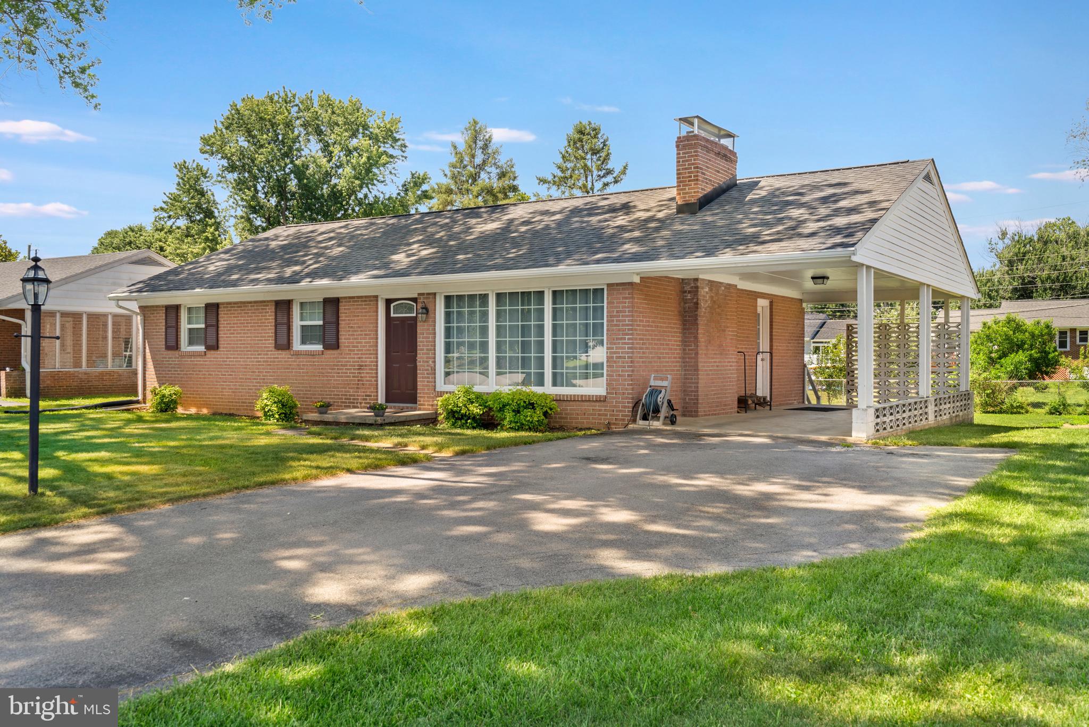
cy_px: 364
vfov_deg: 42.3
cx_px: 544
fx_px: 938
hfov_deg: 60.3
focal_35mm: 31
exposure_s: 1/40
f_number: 8
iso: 320
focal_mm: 31
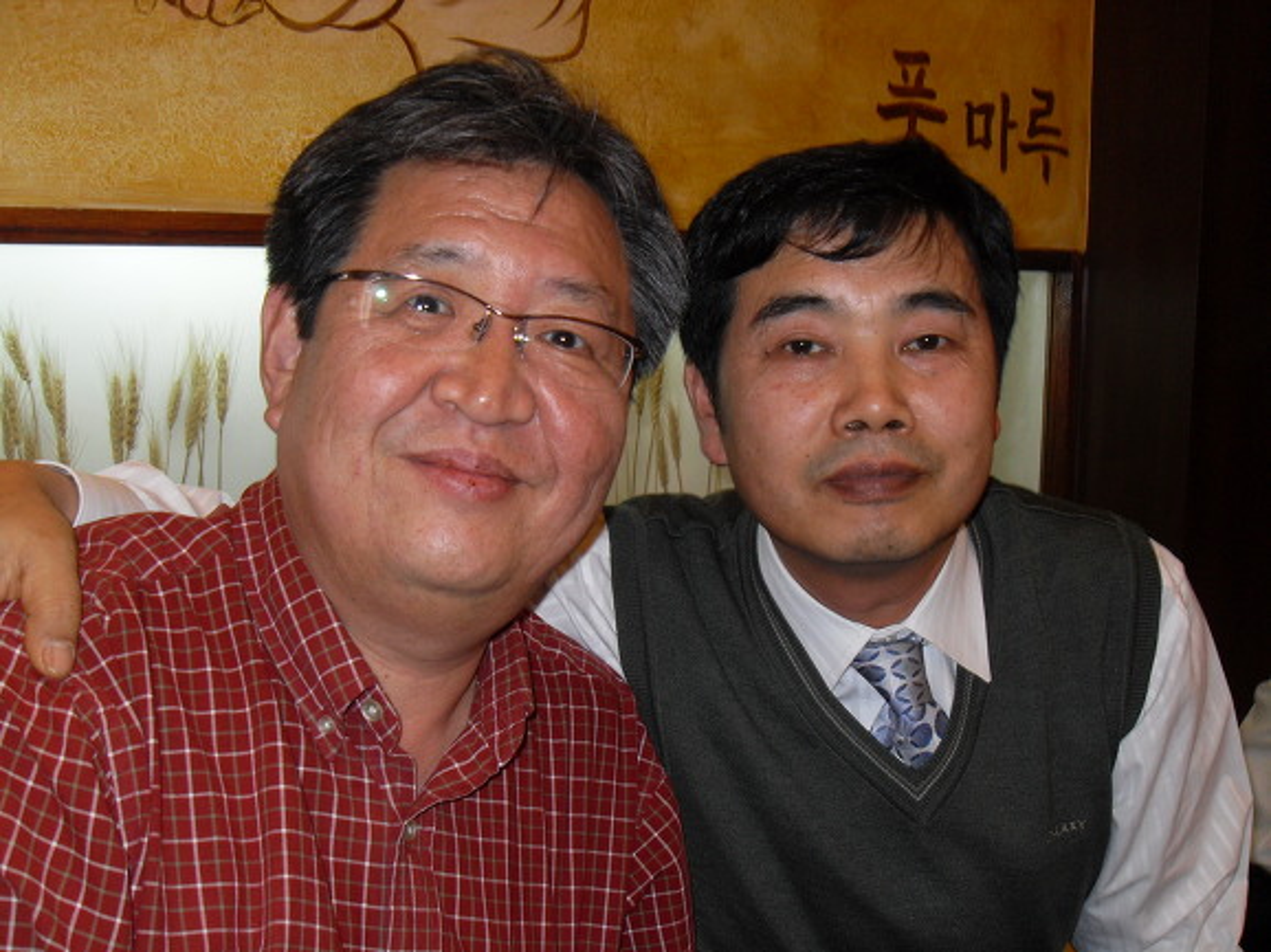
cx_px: 636
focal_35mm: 37
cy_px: 476
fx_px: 1358
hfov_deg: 50.2
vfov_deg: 38.6
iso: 100
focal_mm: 6.3
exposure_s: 1/45
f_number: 2.8
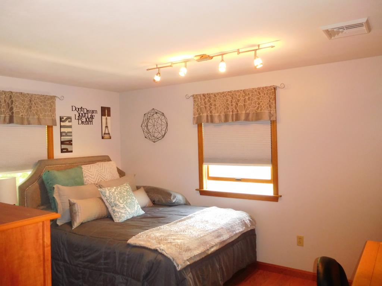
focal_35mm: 28
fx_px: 309
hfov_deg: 63.4
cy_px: 143
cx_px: 191
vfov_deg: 49.7
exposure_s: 1/30
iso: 640
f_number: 3.5
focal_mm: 5
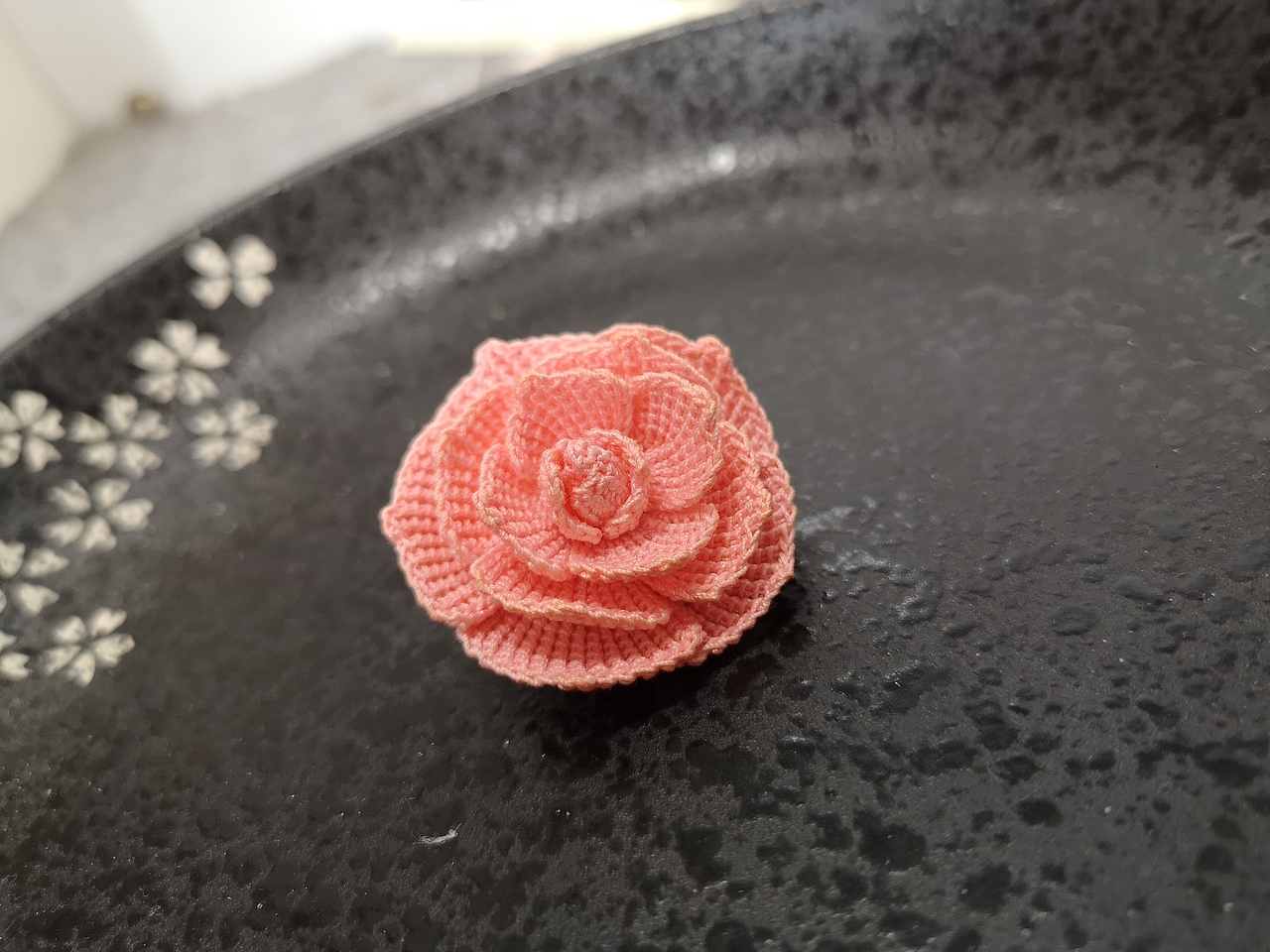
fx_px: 991
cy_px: 476
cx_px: 635
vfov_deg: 51.4
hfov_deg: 65.3
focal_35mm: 27
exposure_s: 1/45
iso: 160
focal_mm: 5.58
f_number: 1.8
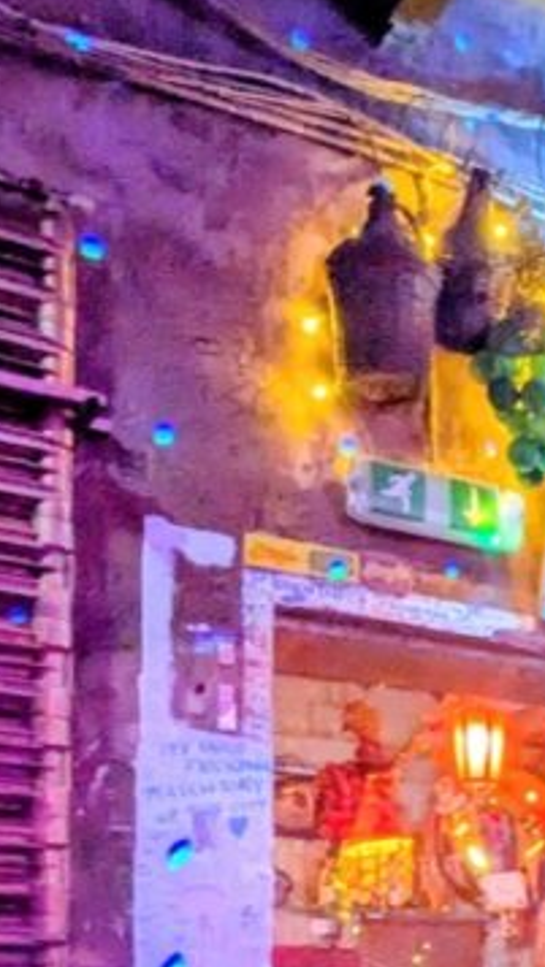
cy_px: 1013
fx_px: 1284
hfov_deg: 22.3
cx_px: 633
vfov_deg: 36.3
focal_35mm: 50
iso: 548
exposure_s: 1/16.7
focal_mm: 2.35
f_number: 2.2
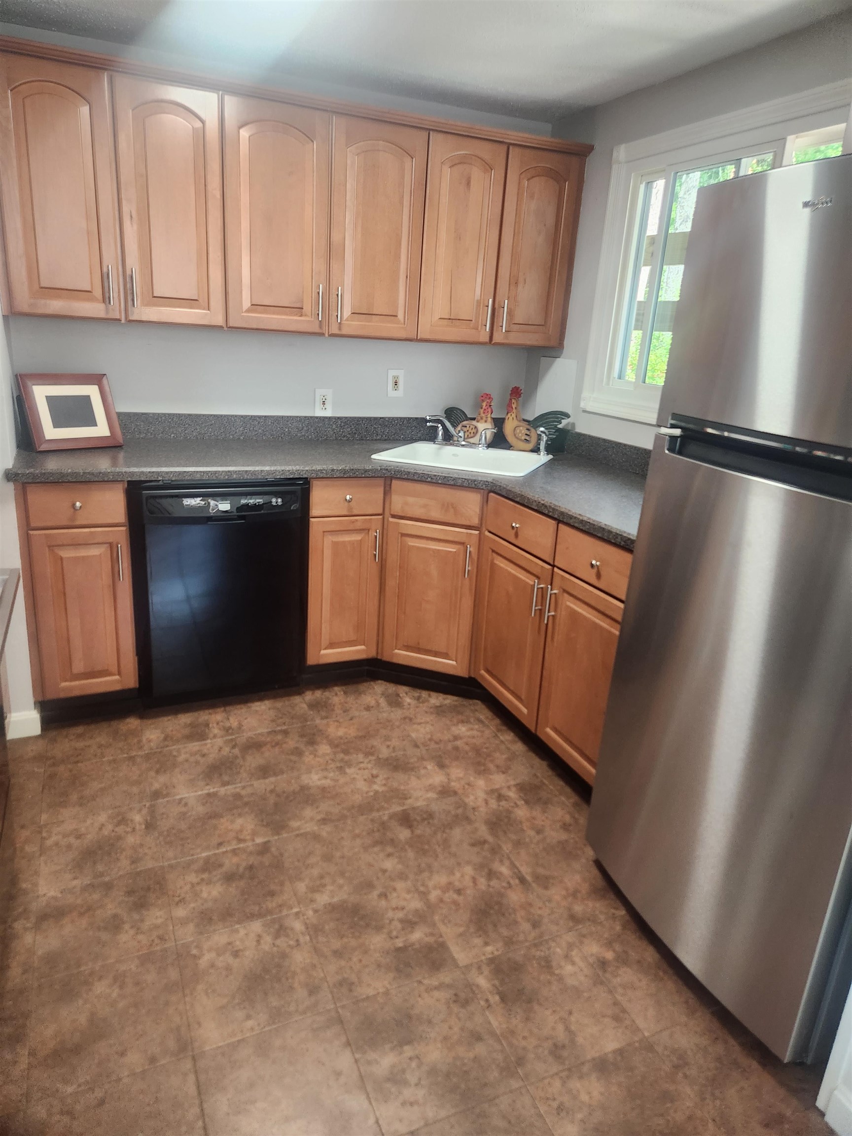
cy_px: 568
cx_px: 426
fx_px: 755
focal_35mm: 23
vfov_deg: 73.9
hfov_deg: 58.9
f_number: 1.8
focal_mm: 5.4
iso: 400
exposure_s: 1/120
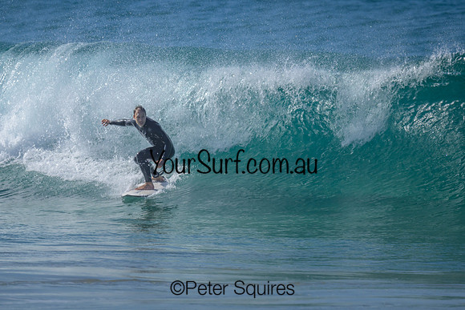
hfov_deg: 1.9
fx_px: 14194
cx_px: 185
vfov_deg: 1.3
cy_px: 145
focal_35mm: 1099
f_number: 6.3
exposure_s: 1/2000
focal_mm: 800
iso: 280
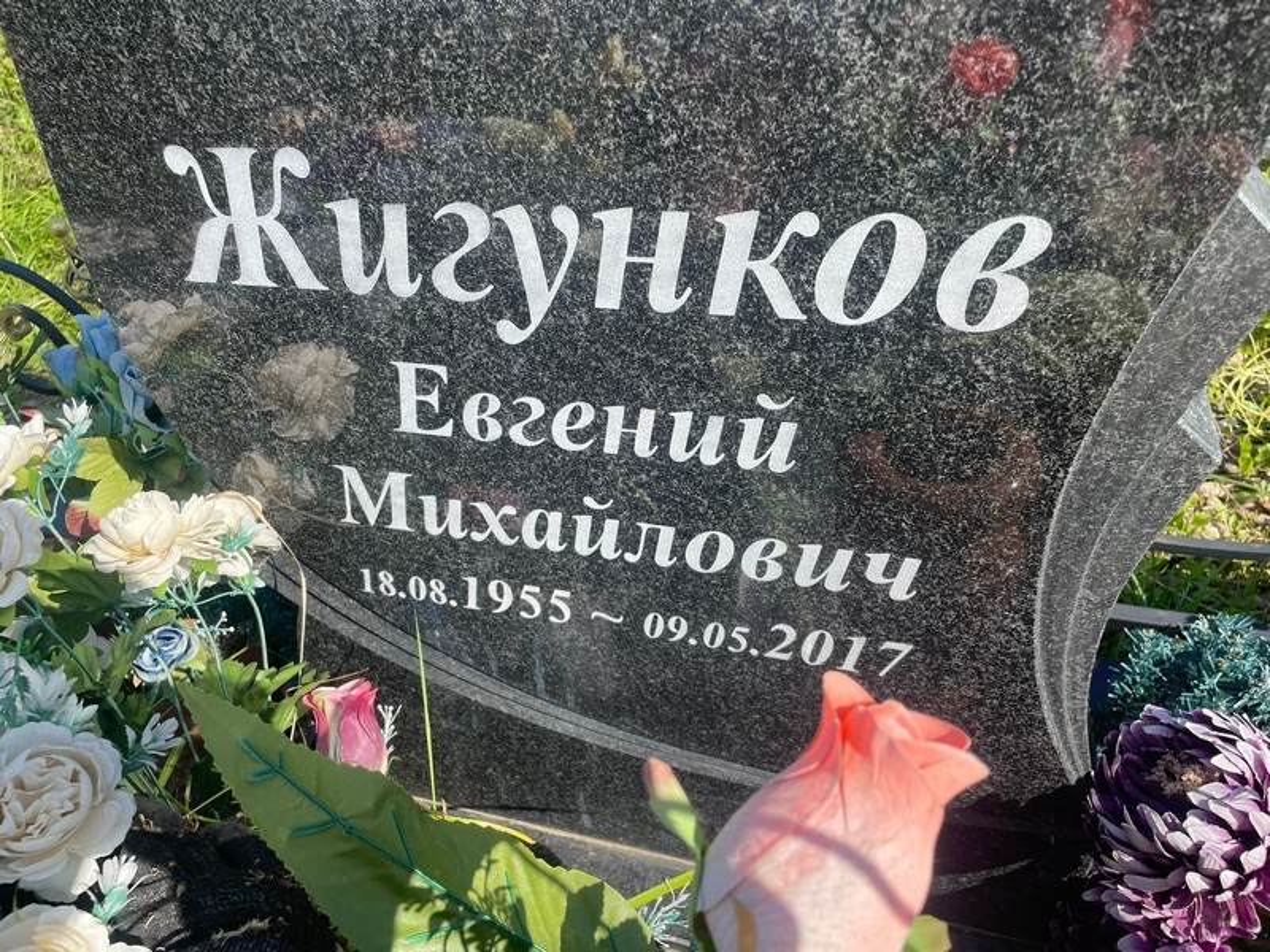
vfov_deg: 53.1
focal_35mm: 26
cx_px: 635
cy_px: 476
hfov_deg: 67.3
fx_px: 954
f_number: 1.6
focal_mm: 4.2
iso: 32
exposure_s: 1/1642
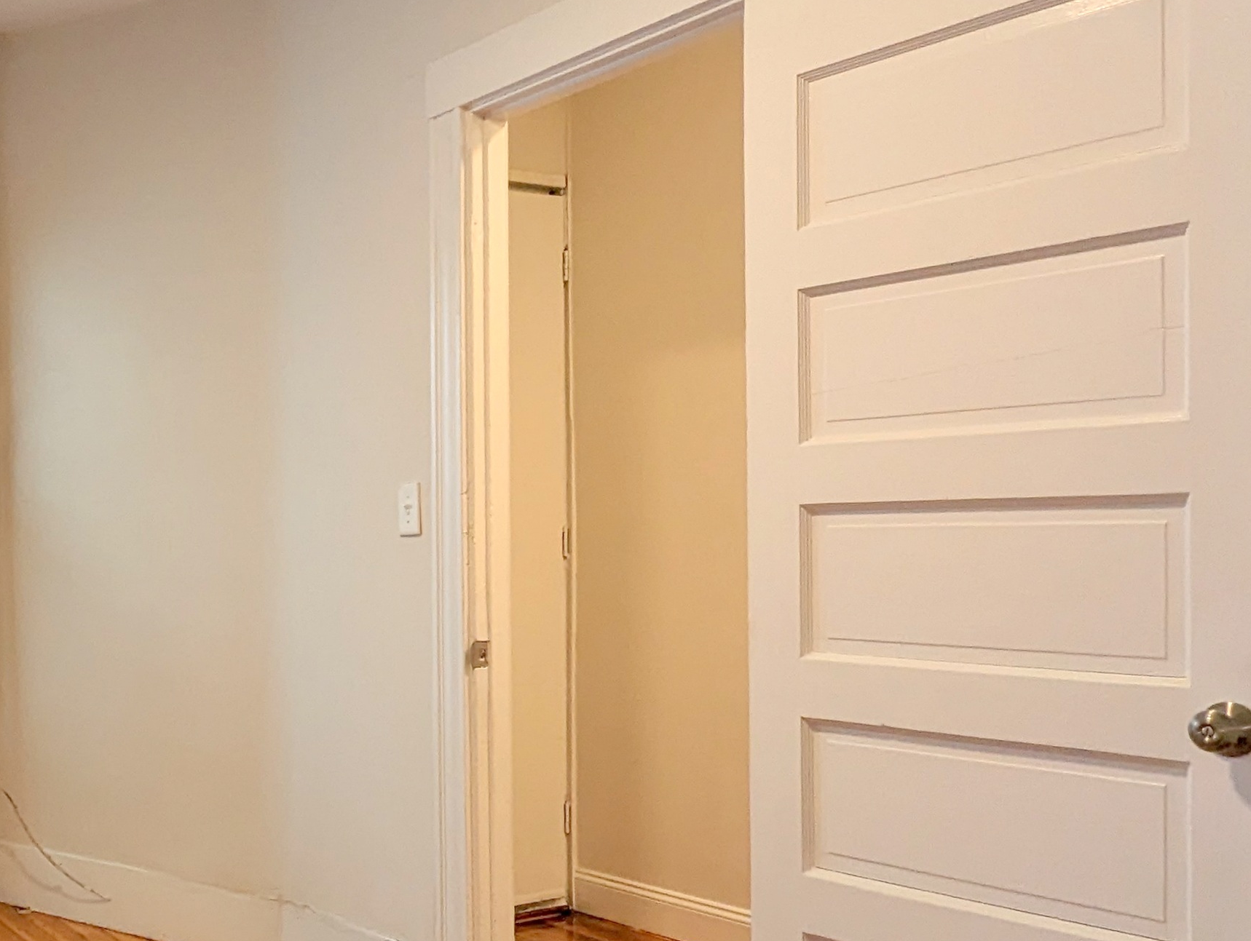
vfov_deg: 37.7
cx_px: 166
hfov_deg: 45.2
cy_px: 552
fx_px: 1375
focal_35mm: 38
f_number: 2.2
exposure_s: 1/111
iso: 151
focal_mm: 2.35
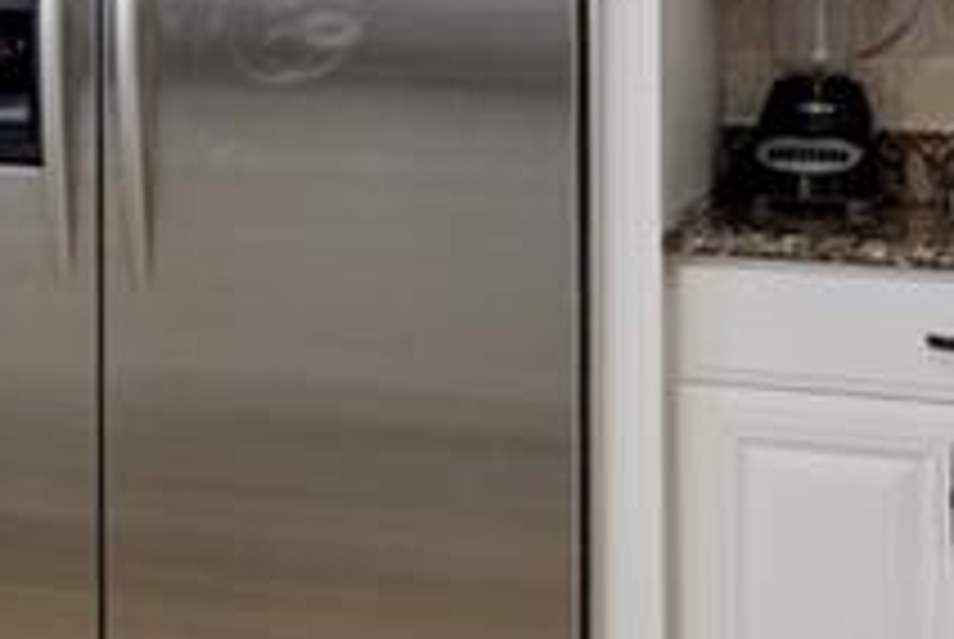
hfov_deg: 13.5
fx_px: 3019
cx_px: -1278
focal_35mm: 114
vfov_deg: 11.9
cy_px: -81
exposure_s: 1/50
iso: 800
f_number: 11
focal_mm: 15.1
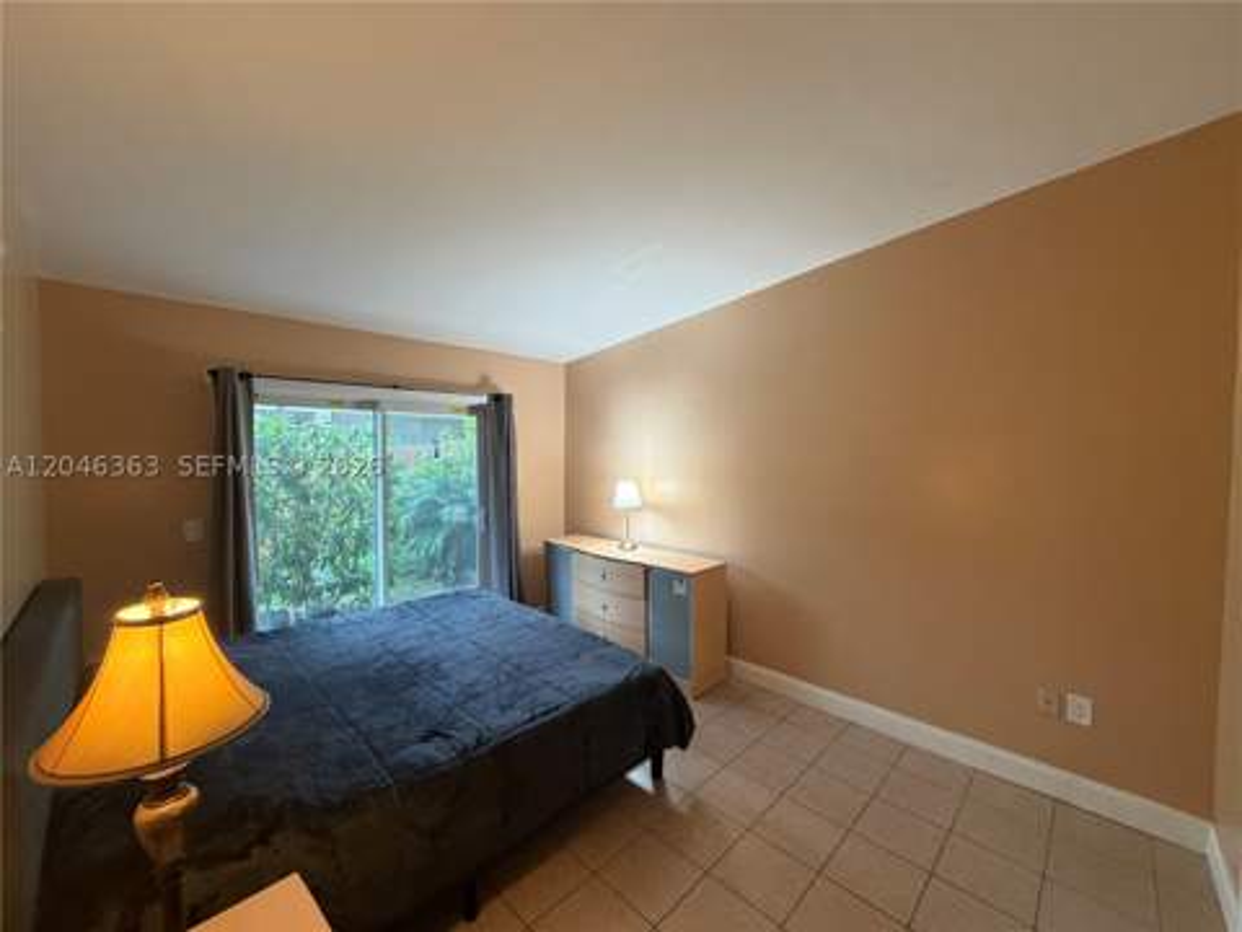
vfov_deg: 85.7
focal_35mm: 14
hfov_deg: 102.1
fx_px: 502
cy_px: 466
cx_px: 621
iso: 400
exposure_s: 1/60
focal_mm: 2.22
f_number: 2.2
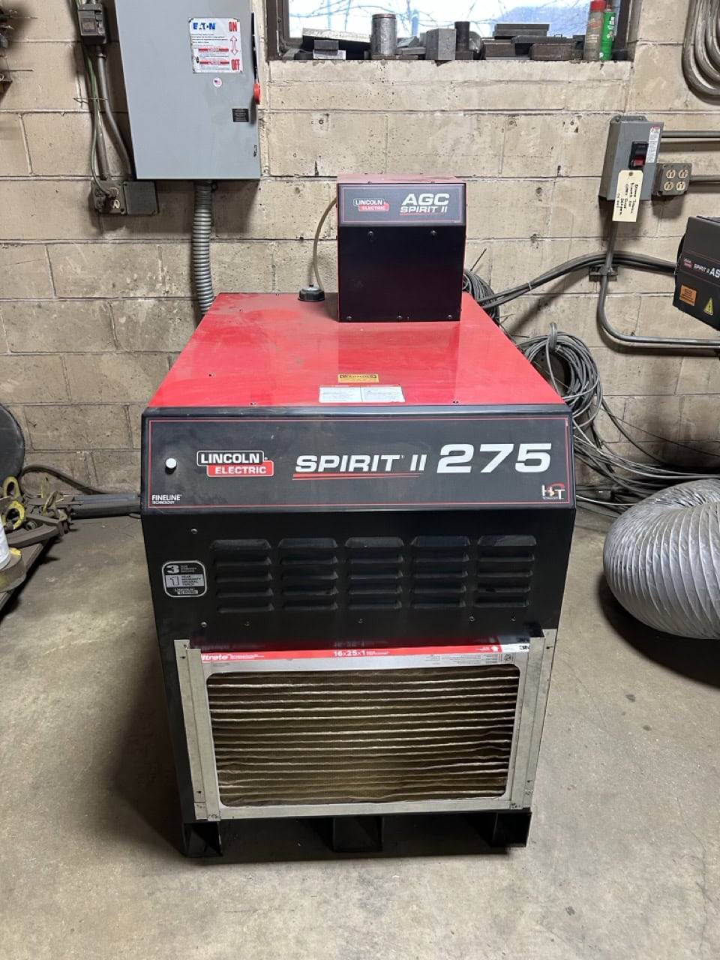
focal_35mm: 26
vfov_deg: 67.3
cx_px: 360
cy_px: 480
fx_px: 721
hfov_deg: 53.1
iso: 160
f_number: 1.5
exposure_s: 1/60
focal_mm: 5.7
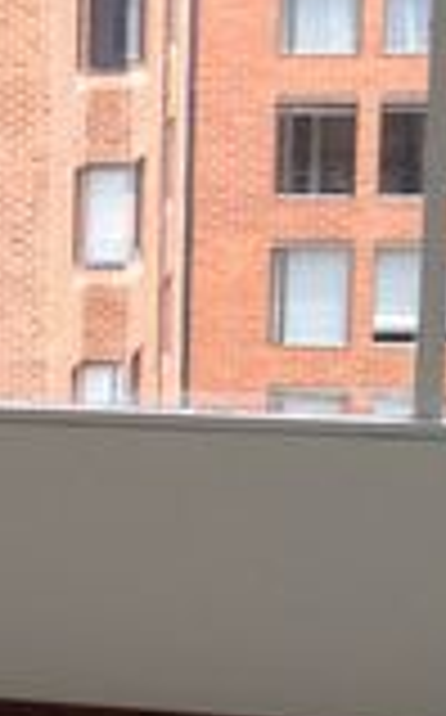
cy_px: 480
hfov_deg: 8.4
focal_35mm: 147
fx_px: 2867
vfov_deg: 14.2
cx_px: -464
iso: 25
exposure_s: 1/296
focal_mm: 3.3
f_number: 2.4
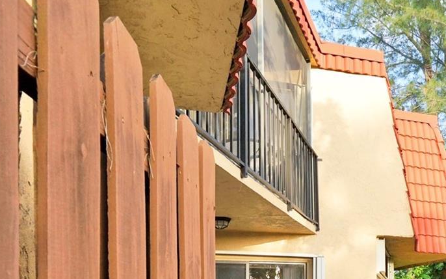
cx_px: 323
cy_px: 331
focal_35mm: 38
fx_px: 462
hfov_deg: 49.9
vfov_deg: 29.2
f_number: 8
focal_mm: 16
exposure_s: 1/200
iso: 500
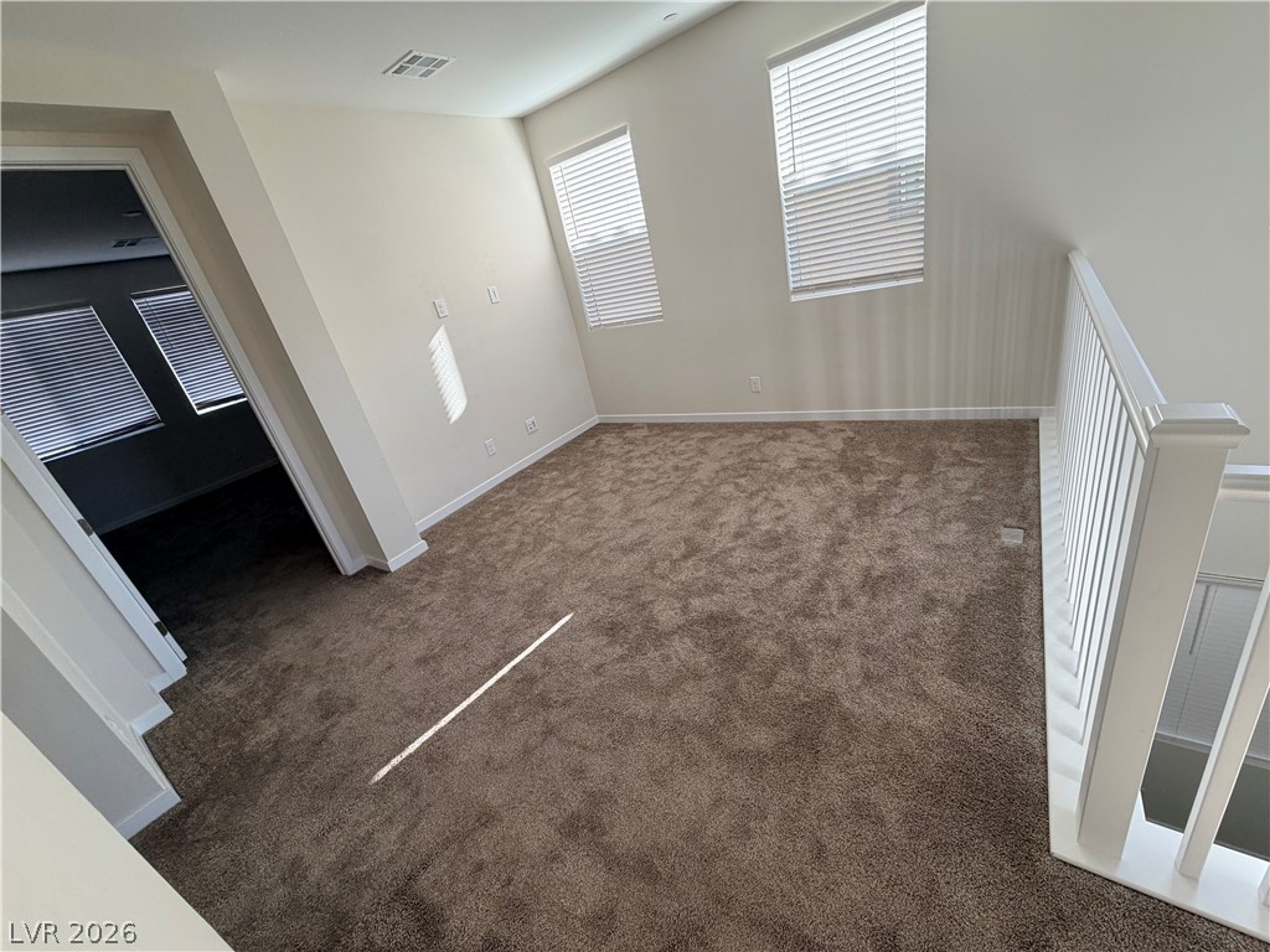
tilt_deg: -24.1
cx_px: 635
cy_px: 476
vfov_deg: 85.7
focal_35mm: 14
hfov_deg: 102.1
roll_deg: +14.3
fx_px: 514
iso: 100
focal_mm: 2.22
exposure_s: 1/121
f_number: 2.2
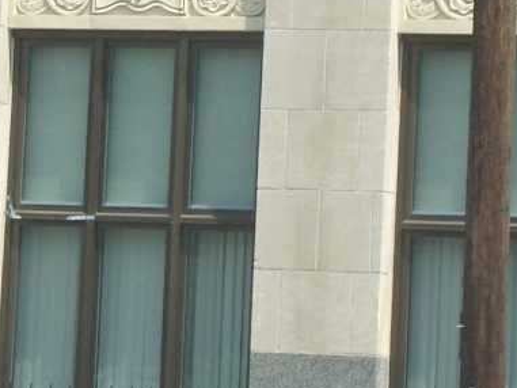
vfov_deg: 3.4
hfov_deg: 4.5
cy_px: -103
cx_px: 43
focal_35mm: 443
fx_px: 6618
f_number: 5.5
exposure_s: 1/250
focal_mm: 28.4
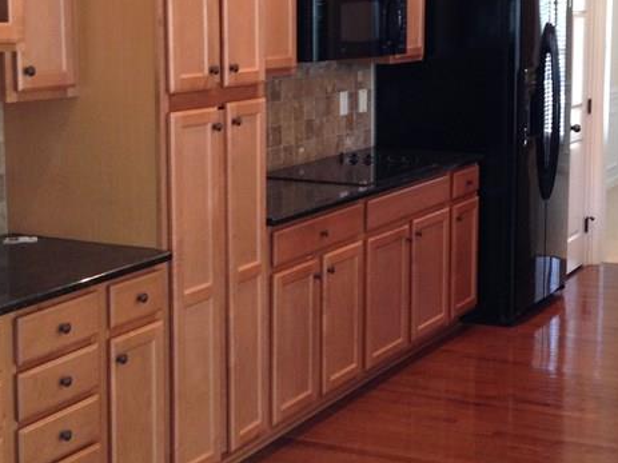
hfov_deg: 26.2
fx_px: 1303
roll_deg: +0.2
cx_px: 486
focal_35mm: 73
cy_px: 165
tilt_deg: -6.2
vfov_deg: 20.1
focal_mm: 4.12
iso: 125
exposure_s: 1/20
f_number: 2.4
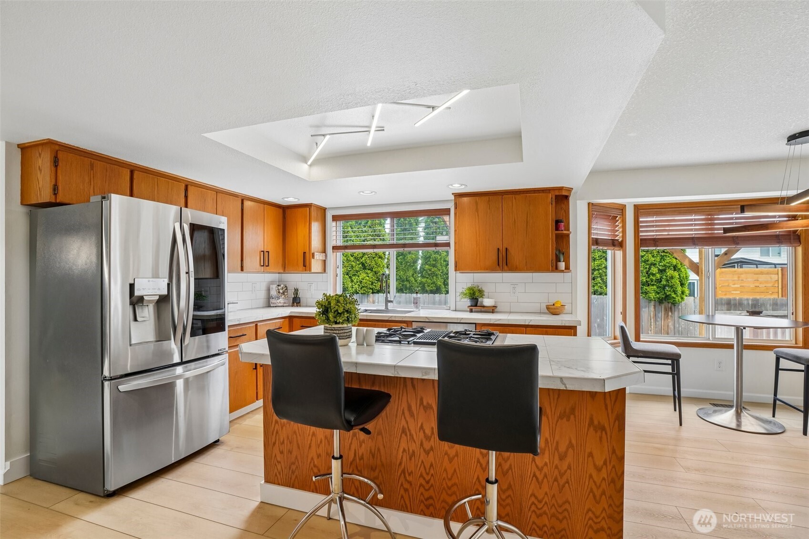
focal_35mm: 16
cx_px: 404
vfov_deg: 73.7
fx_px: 359
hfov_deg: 96.7
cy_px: 270
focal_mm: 16
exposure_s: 1/25
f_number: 8
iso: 400
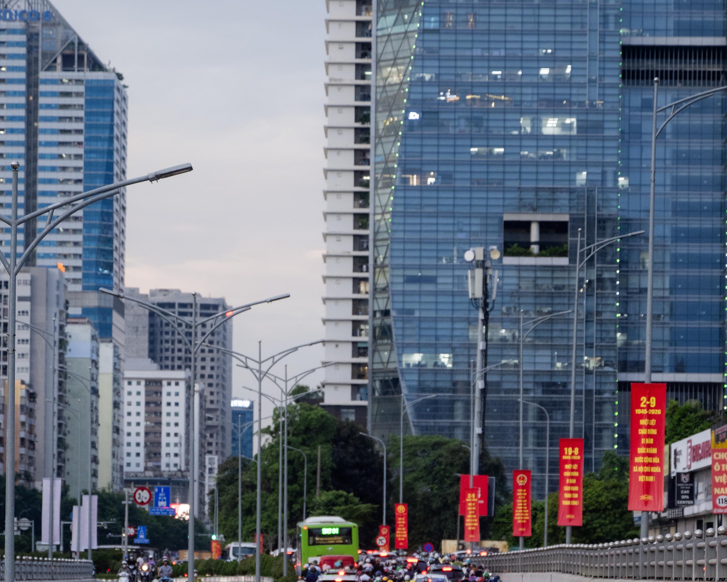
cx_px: 363
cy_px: 530
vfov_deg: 10.3
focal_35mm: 149
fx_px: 3206
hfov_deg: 12.9
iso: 800
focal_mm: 70
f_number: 2.8
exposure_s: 1/250
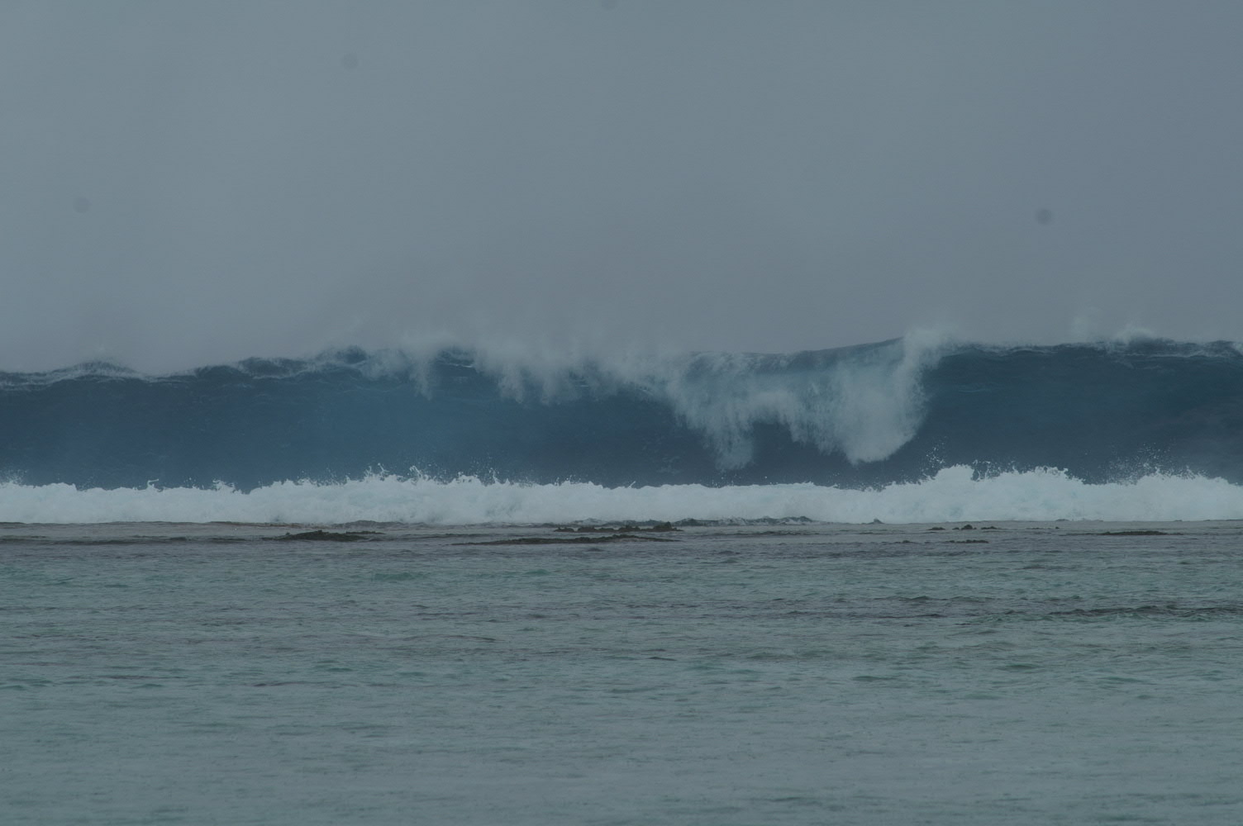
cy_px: 413
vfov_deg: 3.0
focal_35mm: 450
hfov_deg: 4.6
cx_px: 622
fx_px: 15524
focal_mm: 300
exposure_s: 1/250
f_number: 11
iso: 100
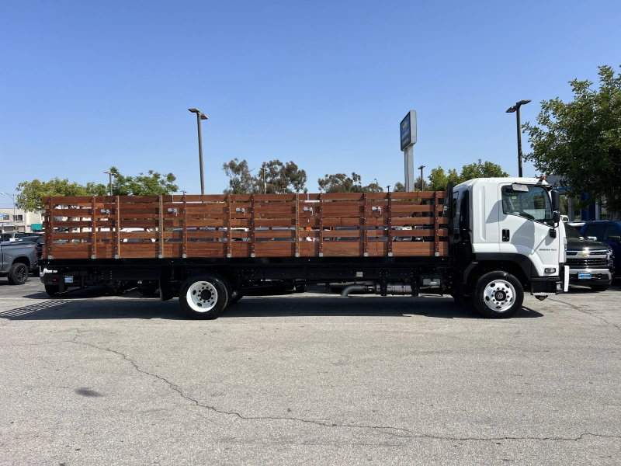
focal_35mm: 26
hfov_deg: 67.3
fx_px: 466
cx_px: 310
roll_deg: +3.0
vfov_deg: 53.1
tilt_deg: -0.7
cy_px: 233
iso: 50
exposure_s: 1/4115
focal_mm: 5.7
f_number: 1.5
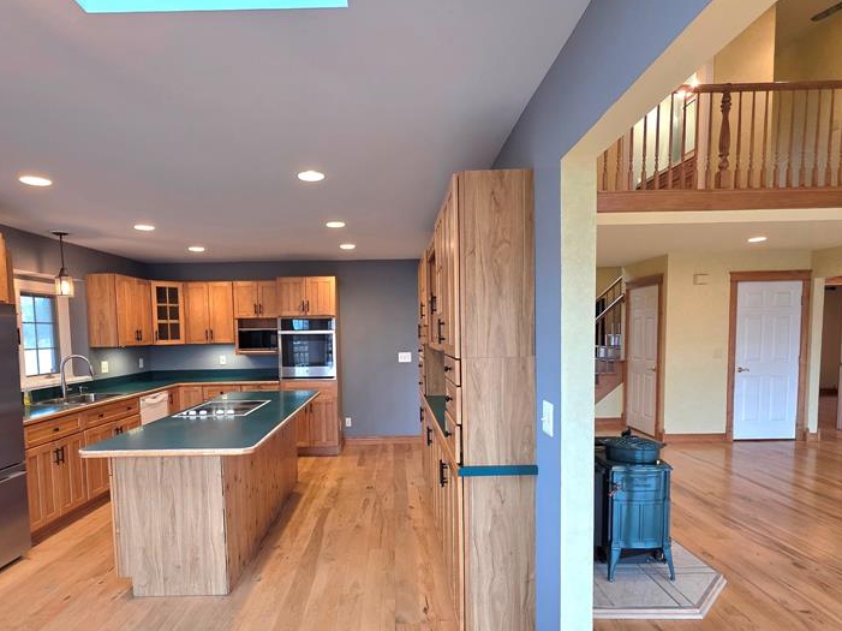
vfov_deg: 68.1
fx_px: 462
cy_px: 373
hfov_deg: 84.4
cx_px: 376
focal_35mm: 19
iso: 160
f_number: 1.9
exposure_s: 1/120
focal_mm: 2.2
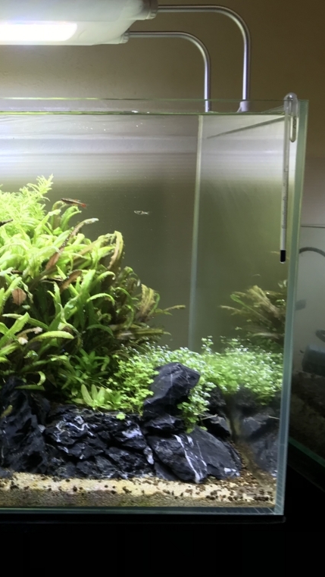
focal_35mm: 41
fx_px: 628
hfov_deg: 26.1
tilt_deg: -4.7
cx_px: -60
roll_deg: -1.7
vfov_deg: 49.4
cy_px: 287
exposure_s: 1/61
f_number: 1.8
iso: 20
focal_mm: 3.99
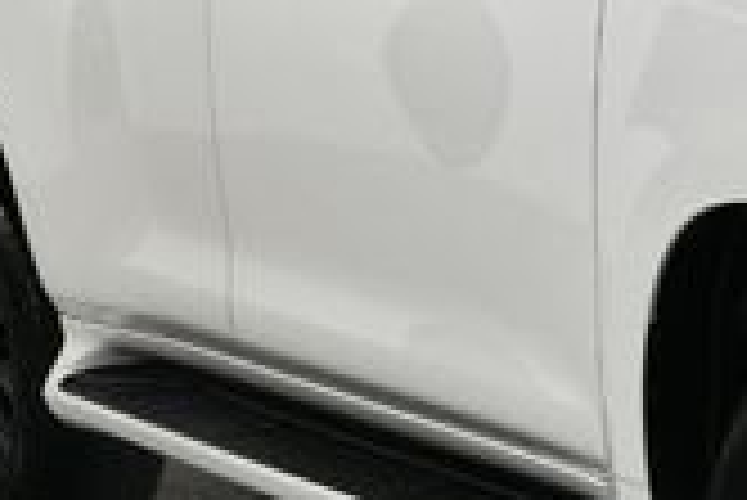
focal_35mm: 185
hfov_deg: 10.8
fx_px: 3842
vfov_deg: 7.4
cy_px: 203
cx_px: 1058
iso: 100
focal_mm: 32
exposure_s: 1/160
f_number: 13
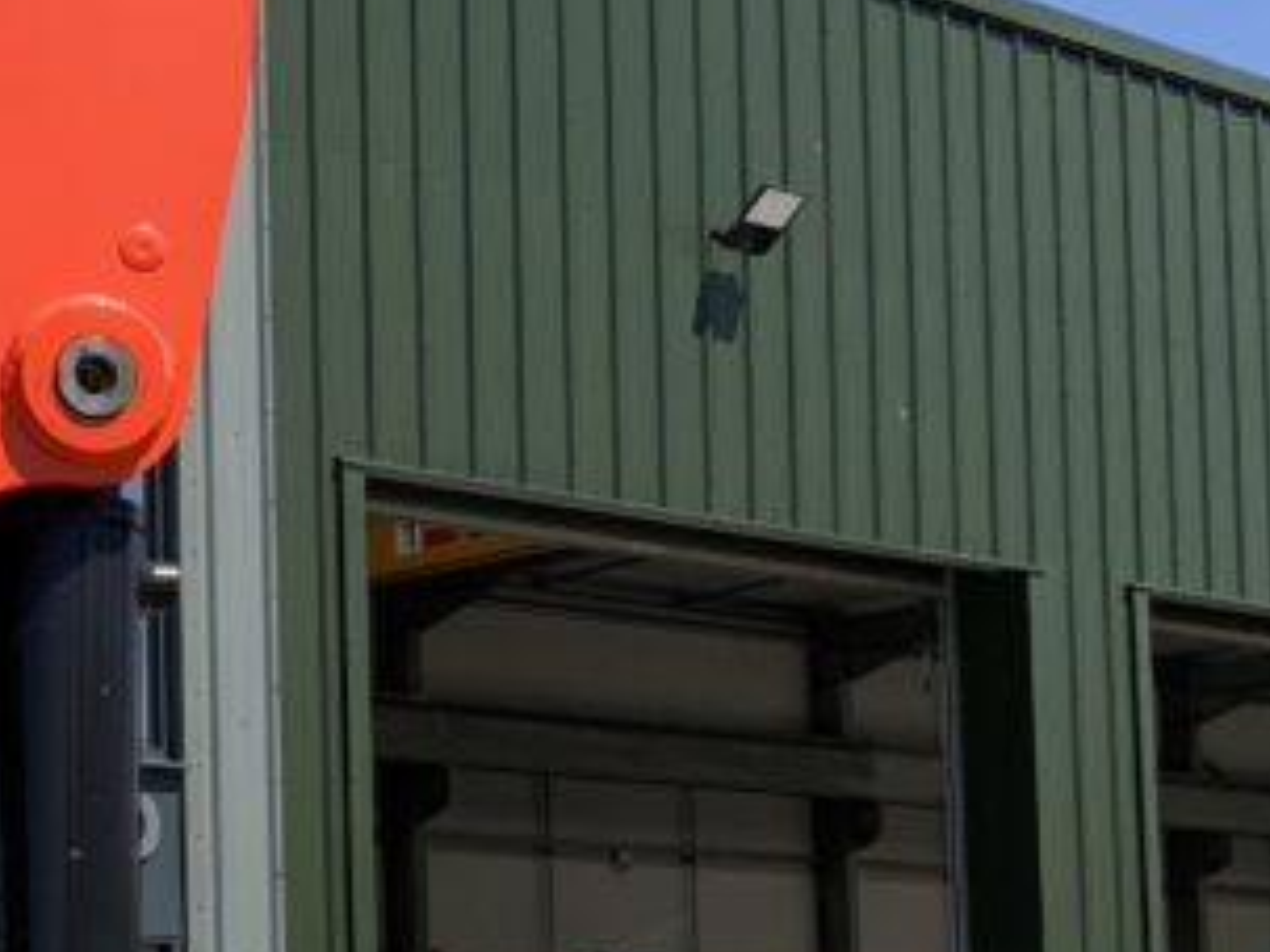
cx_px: -172
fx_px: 3594
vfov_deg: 14.8
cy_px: 935
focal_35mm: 98
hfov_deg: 19.1
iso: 16
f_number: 1.8
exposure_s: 1/1675
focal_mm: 3
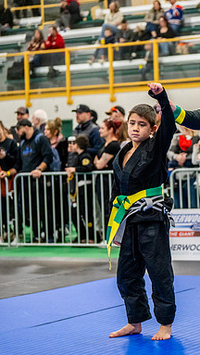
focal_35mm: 111
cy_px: 178
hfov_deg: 10.7
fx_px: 1044
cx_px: 265
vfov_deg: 19.3
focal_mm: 70
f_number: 2.8
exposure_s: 1/500
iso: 5000
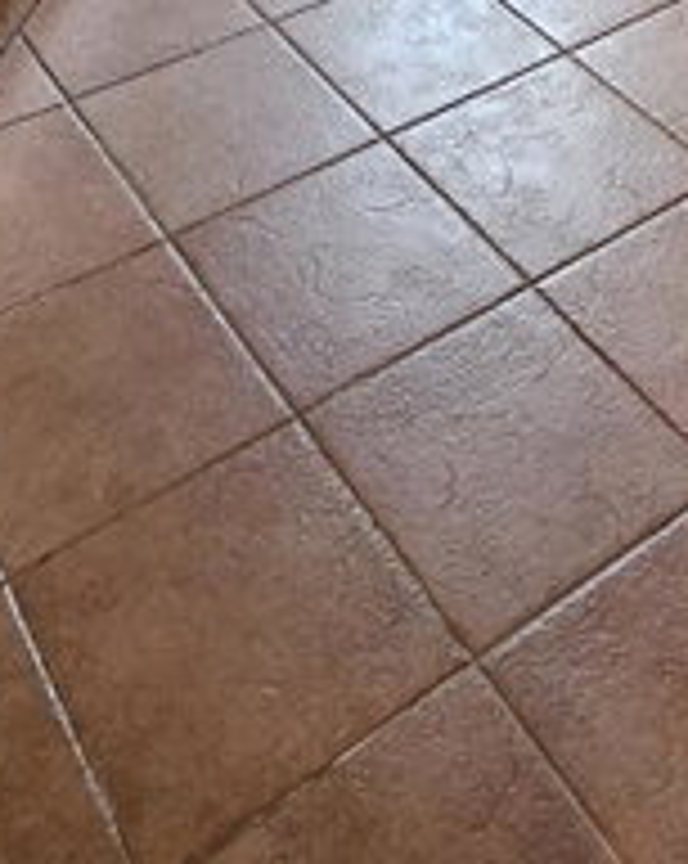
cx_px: 423
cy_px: -360
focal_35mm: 53
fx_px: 1352
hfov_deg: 28.5
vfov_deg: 27.2
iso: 800
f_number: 2.2
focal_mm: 2.2
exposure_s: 1/26
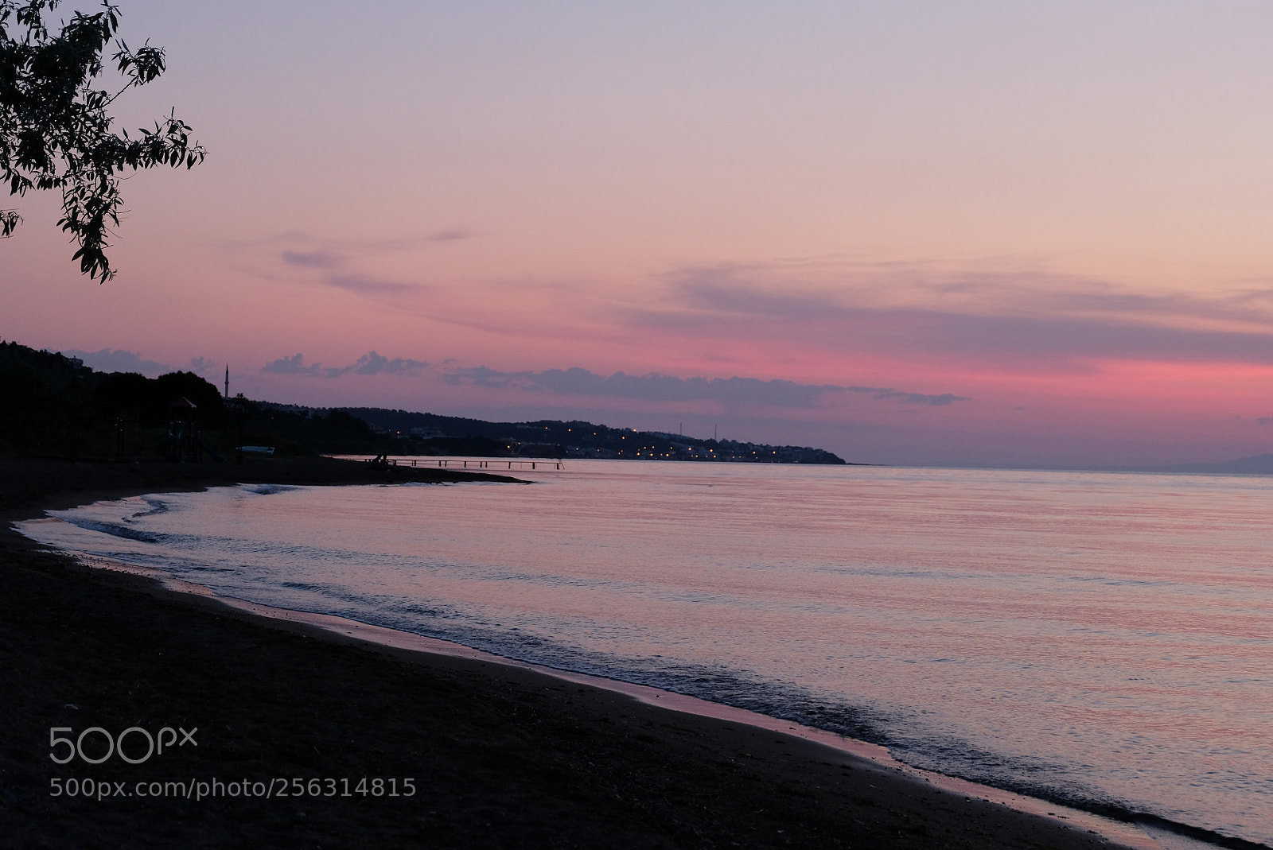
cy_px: 425
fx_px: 2300
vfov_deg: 21.0
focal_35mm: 65
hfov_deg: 30.9
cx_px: 636
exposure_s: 1/45
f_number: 5.6
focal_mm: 43.4
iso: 800
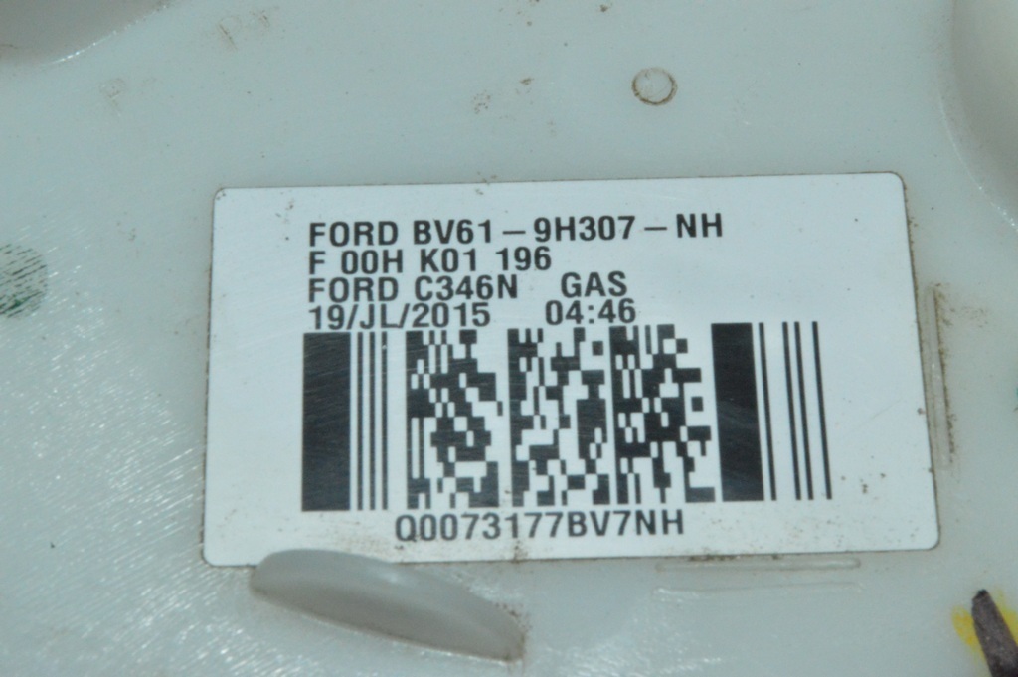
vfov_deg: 16.5
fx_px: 2331
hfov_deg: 24.6
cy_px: 338
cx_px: 509
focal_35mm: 82
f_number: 36
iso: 6400
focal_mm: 55
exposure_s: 1/80
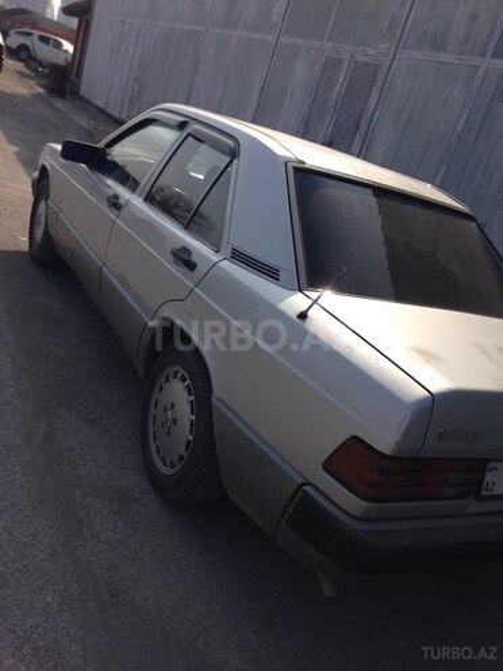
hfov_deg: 42.9
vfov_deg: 55.4
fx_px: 639
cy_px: 336
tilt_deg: -18.3
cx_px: 252
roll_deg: -18.5
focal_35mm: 33
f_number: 2.4
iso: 50
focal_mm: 4.12
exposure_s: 1/1938
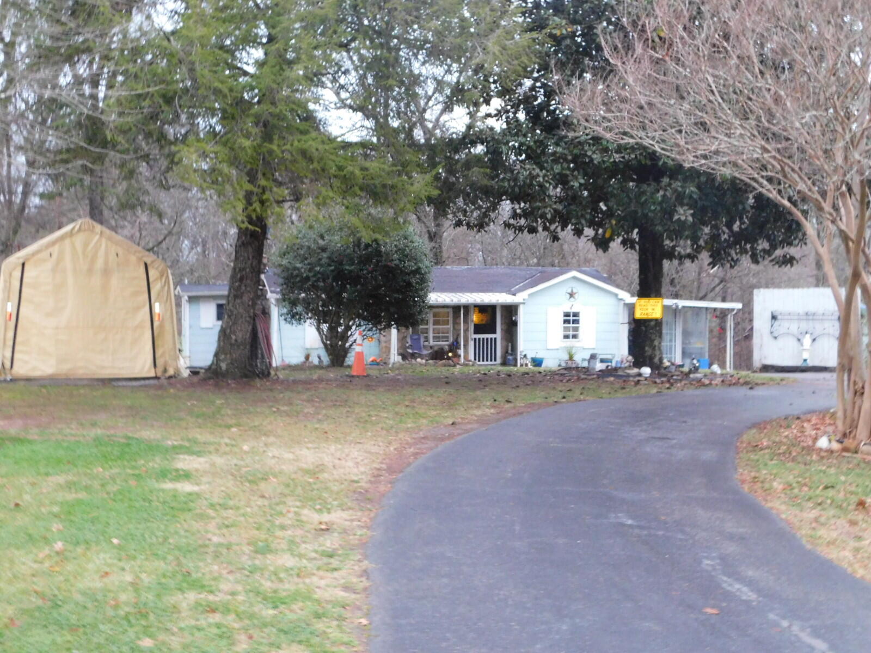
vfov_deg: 32.2
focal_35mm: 45
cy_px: 326
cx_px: 436
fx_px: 1132
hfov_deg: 42.1
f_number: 3.7
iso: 800
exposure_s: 1/3
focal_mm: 8
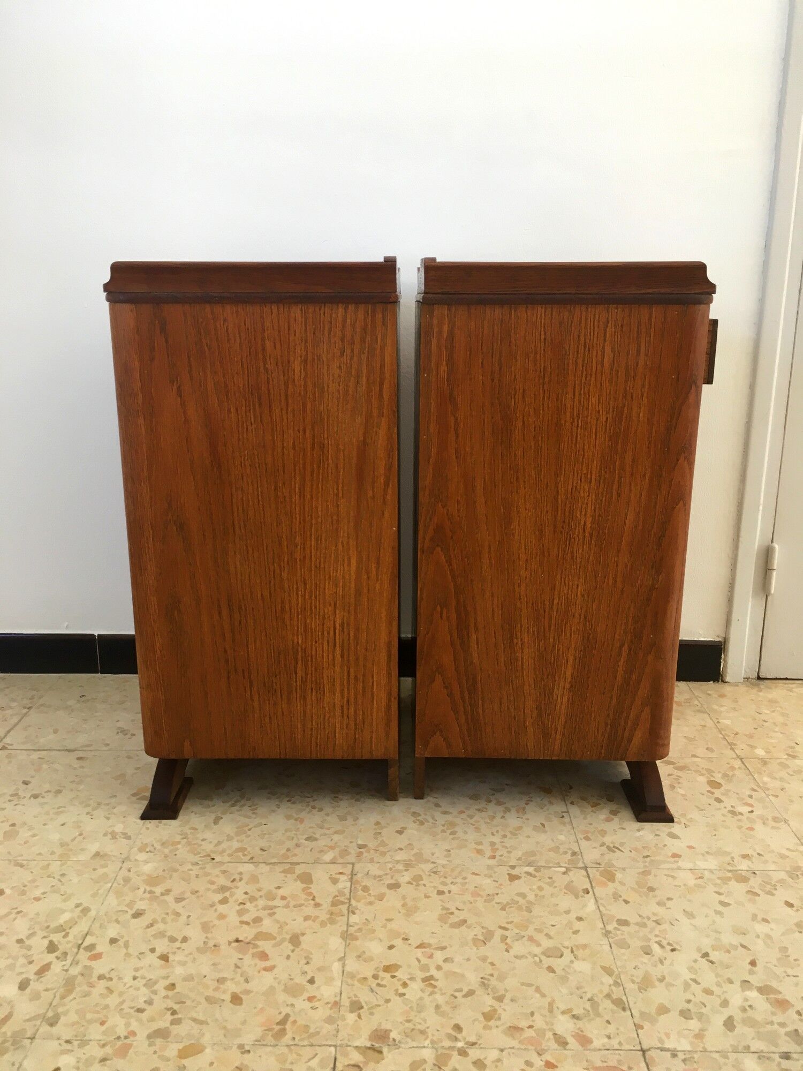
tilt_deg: -15.7
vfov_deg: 61.7
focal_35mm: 29
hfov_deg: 48.2
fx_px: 897
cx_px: 402
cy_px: 536
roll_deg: -0.9
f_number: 2.2
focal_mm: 4.15
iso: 32
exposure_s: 1/33
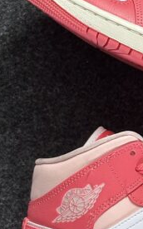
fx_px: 922
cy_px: 144
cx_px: 191
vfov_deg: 14.1
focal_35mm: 148
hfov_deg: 8.7
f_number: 1.78
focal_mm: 6.86
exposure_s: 1/50
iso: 250
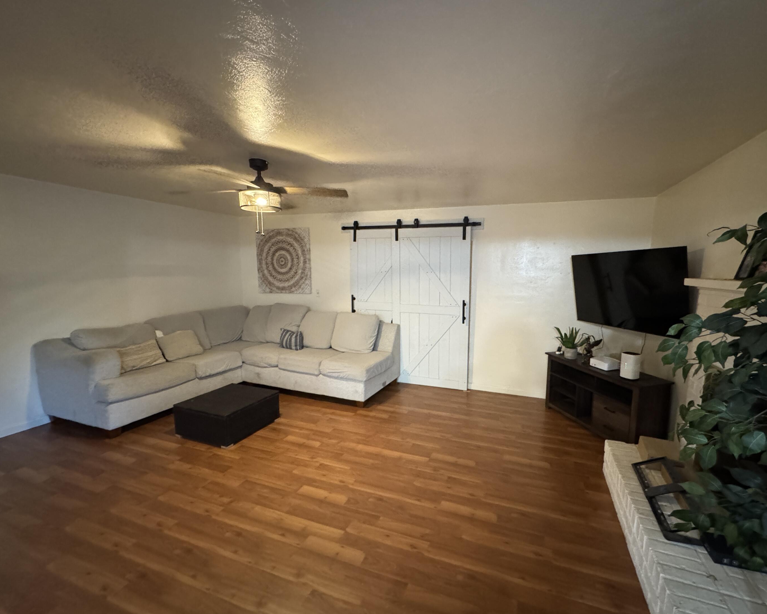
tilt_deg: -8.4
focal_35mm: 15
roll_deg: -0.3
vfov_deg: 84.0
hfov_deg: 96.5
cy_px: 314
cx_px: 418
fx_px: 340
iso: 1250
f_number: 2.2
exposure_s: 1/60
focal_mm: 2.22
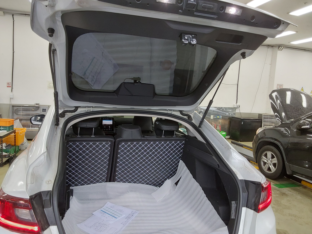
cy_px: 117
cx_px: 156
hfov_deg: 63.4
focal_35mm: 28
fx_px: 252
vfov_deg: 49.7
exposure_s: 1/60
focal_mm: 2.91
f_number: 1.9
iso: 100
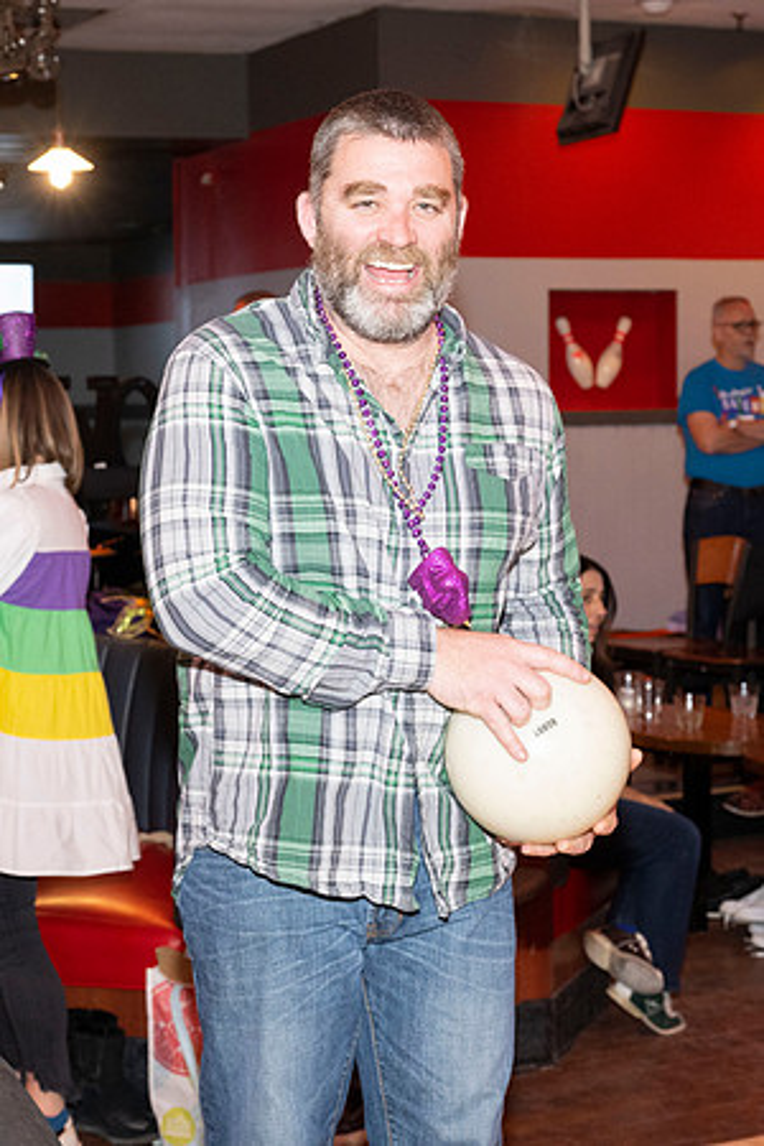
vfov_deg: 29.9
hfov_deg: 20.2
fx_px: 2149
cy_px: 573
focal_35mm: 68
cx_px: 358
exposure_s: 1/100
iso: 2000
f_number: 5.6
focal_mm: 45
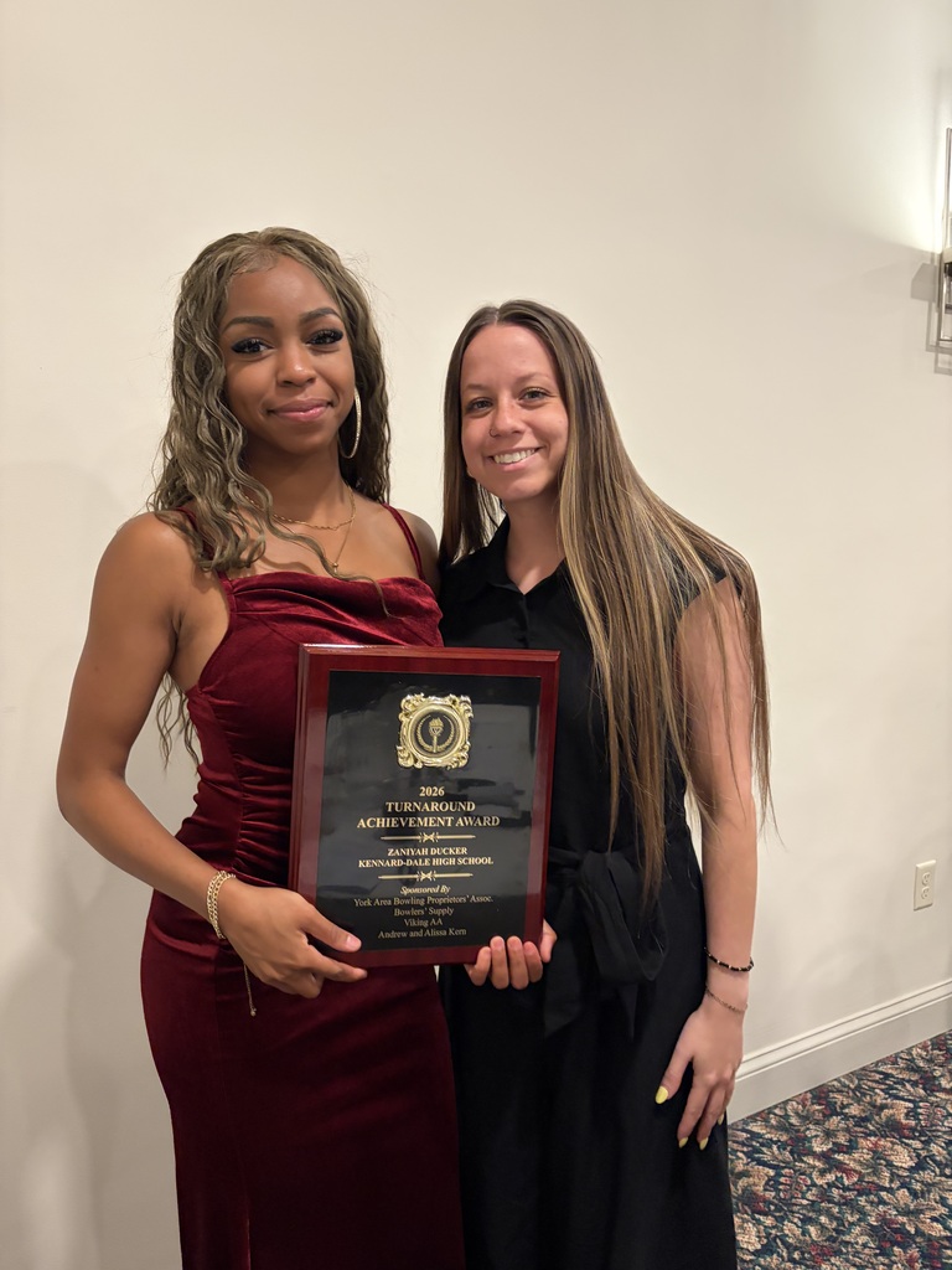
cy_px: 635
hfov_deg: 53.1
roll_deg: +0.0
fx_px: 953
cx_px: 476
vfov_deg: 67.3
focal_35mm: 26
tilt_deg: -5.8
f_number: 1.6
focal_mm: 5.96
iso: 500
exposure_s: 1/60
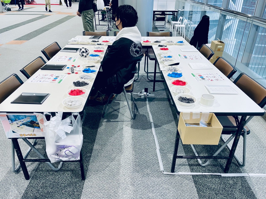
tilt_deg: -28.9
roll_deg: -0.4
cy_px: 100
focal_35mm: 26
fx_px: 200
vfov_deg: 53.1
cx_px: 133
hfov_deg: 67.3
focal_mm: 4.2
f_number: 1.6
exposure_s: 1/50
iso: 64
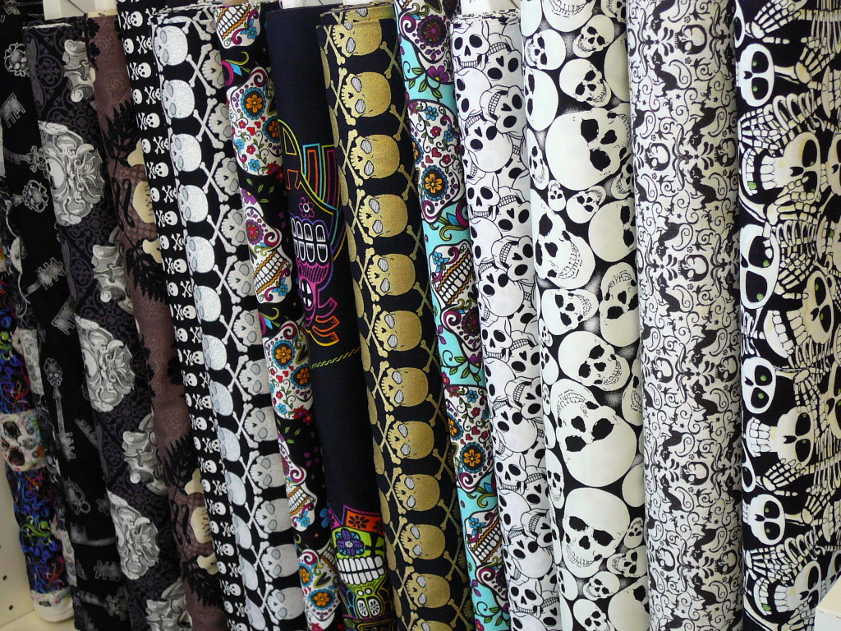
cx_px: 420
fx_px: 1142
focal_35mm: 47
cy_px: 316
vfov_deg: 30.9
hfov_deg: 40.4
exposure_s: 1/30
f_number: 3.3
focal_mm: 7
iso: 200
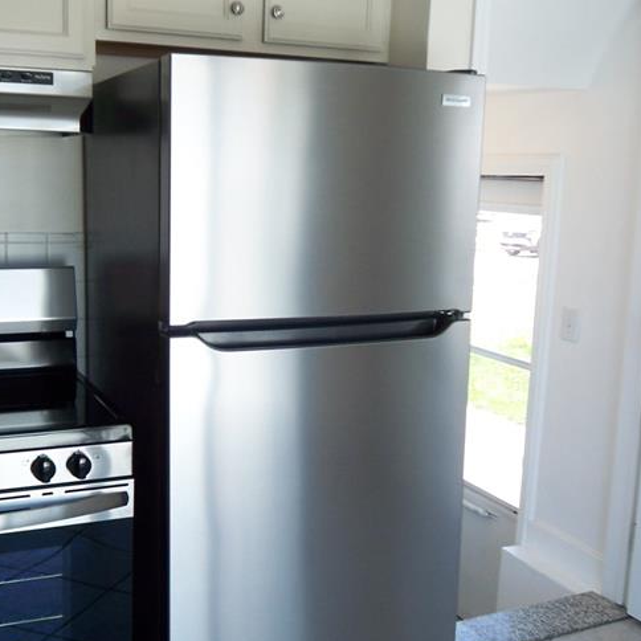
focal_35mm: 43
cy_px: 295
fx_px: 901
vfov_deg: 39.1
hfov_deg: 38.9
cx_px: 242
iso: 50
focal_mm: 3.8
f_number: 2.8
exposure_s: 1/50
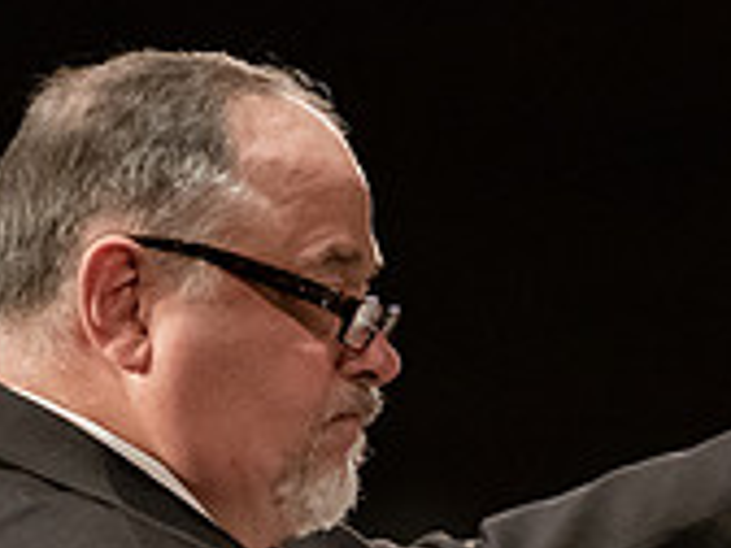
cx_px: 657
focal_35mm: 999
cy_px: 694
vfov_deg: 1.5
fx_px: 21096
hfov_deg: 2.0
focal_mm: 300
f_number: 2.8
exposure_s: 1/320
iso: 5000
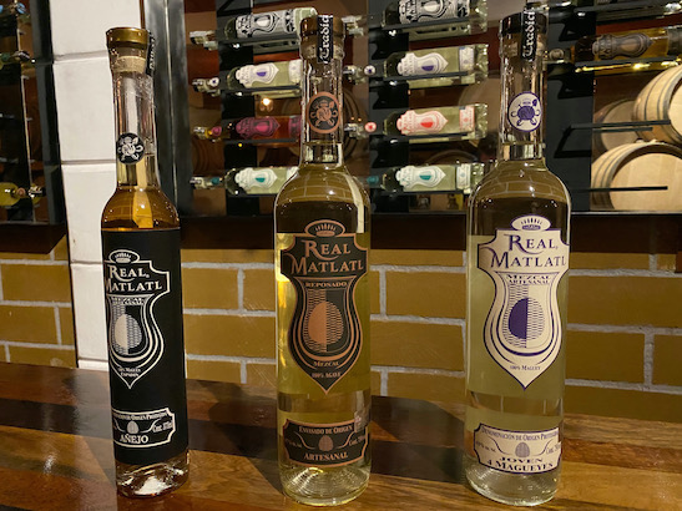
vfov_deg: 53.0
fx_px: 512
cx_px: 341
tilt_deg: -6.4
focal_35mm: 26
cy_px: 256
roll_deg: +1.2
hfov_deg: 67.3
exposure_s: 1/30
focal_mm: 4.25
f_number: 1.8
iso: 800
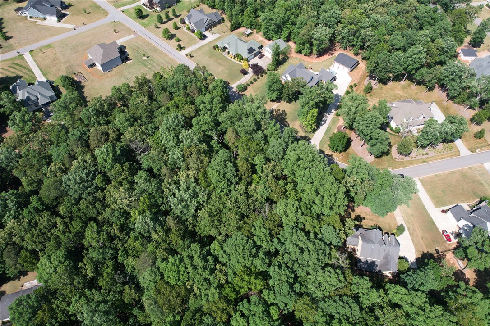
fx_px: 299
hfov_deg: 78.6
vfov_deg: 57.2
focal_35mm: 22
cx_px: 245
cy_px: 163
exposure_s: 1/1250
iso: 100
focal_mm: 8.38
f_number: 2.8
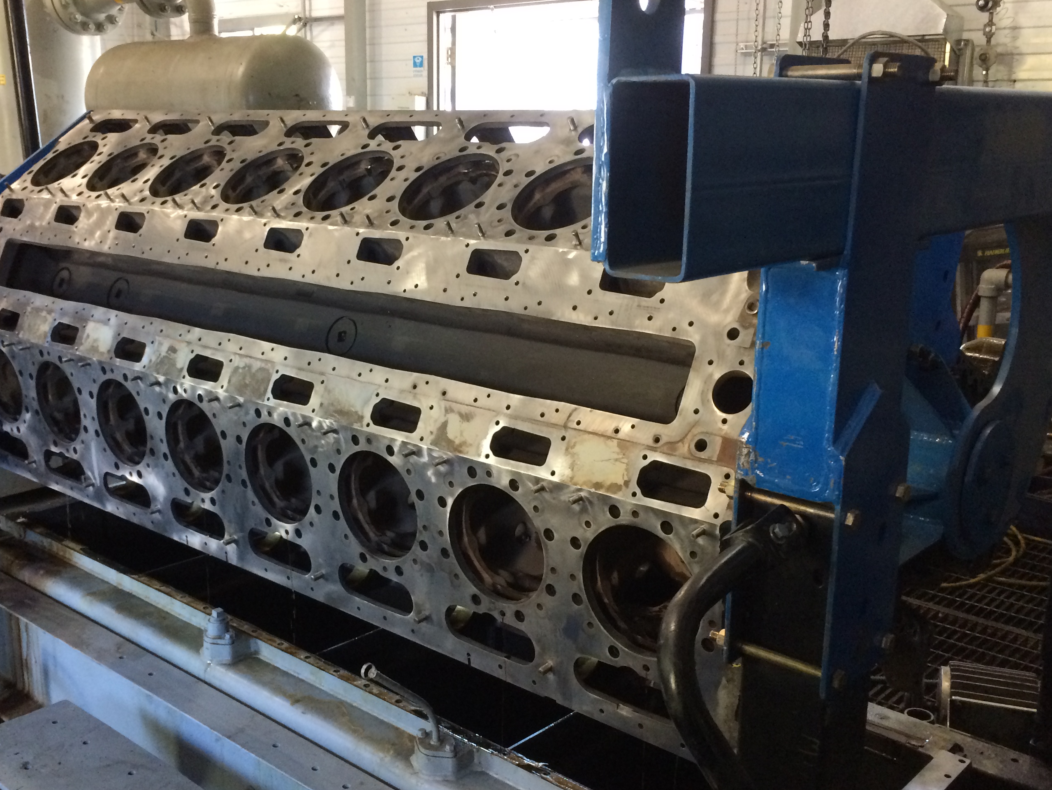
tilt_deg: -13.5
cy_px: 398
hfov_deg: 50.0
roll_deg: +1.4
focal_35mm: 37
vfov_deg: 38.7
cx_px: 452
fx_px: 1125
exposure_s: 1/30
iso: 200
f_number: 2.2
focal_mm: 4.15
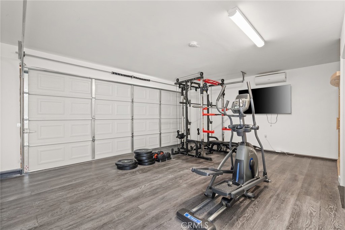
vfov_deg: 77.3
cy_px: 115
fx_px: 144
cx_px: 172
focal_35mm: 15
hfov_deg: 100.4
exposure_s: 1/2.5
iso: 640
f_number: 5.6
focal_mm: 15
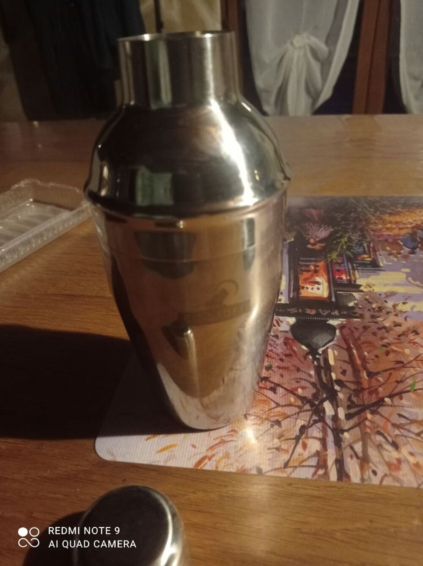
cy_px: 283
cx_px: 212
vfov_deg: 63.5
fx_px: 457
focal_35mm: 28
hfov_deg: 49.7
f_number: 1.79
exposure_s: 1/16.7
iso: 863
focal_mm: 4.74
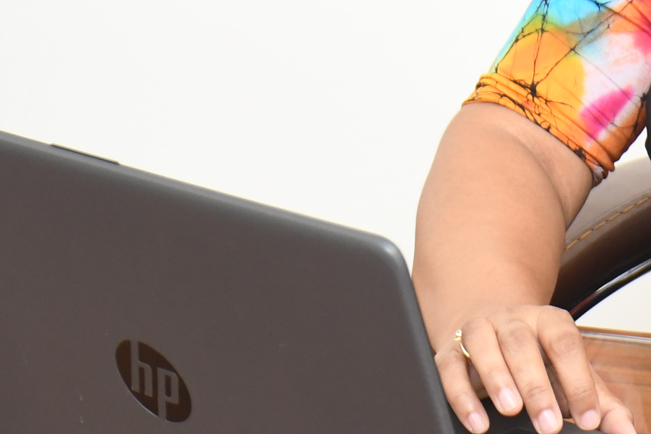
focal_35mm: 201
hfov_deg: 10.0
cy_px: 21
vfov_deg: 6.8
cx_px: 829
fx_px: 3634
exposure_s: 1/80
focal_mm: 40
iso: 1000
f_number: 5
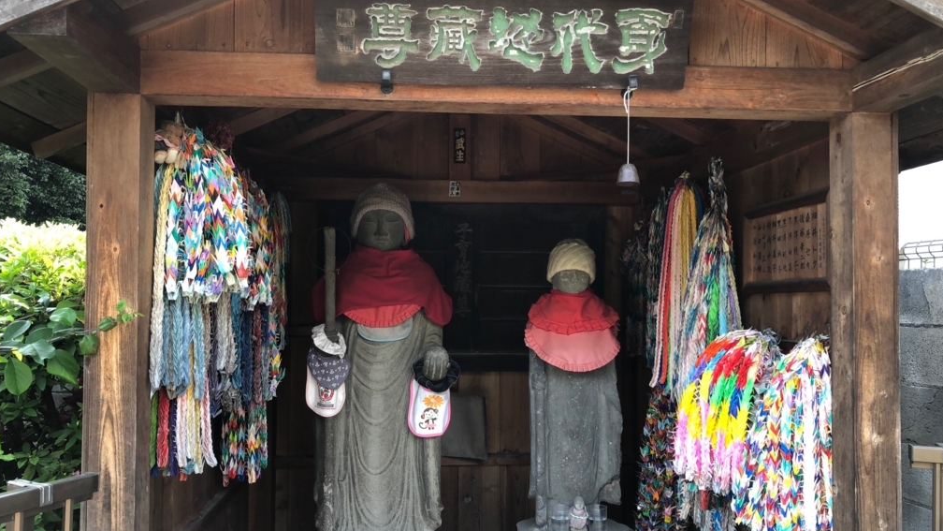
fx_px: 775
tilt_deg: +3.4
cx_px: 471
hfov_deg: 62.6
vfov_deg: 37.7
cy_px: 299
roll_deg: +2.7
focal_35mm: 31
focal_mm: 3.99
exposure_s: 1/99
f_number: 1.8
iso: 40
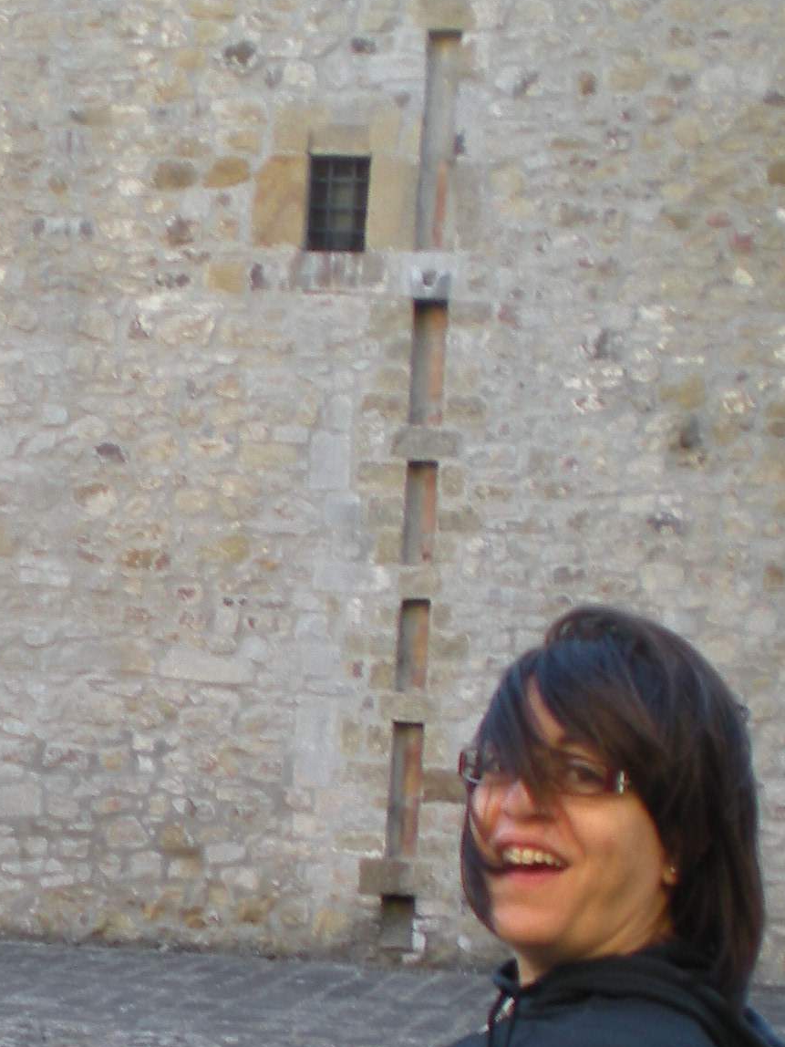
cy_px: 928
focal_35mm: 108
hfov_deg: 13.5
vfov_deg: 17.9
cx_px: -61
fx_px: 3266
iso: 64
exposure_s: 1/72.7
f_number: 3.1
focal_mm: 6.3
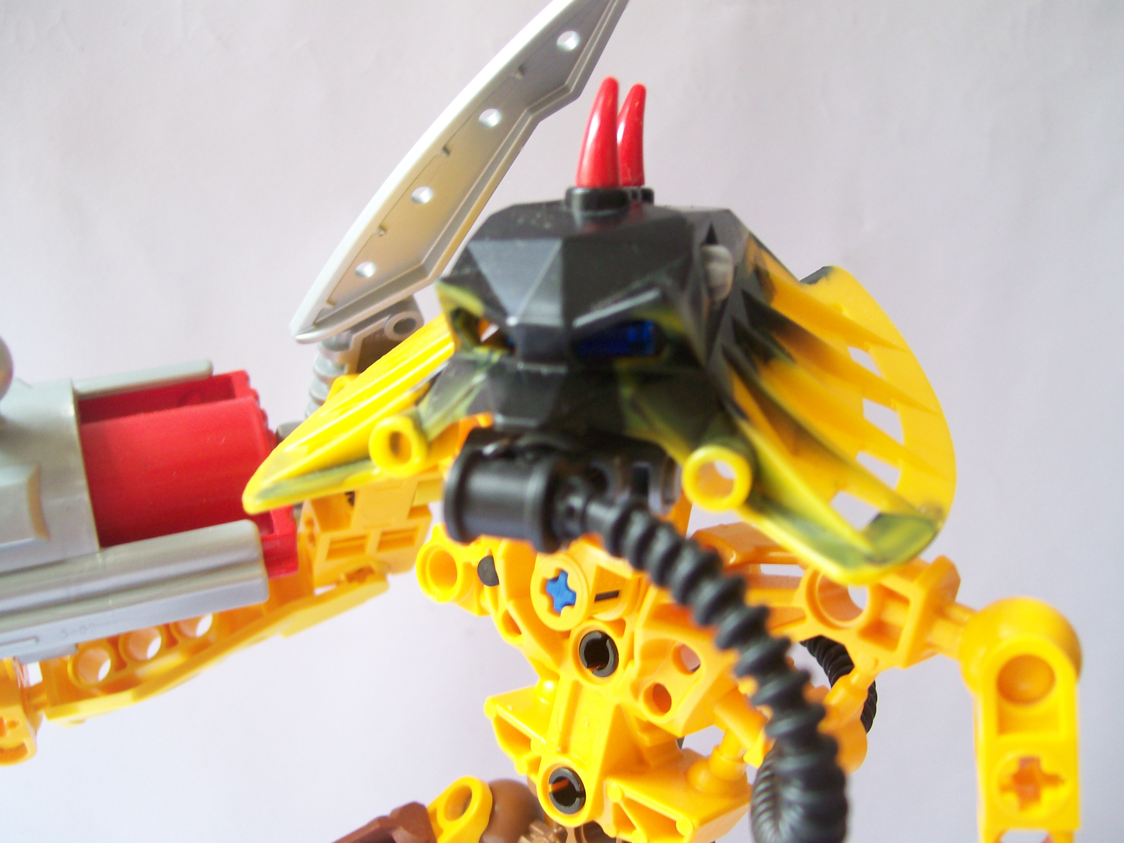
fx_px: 1169
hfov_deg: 51.4
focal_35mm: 36
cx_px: 562
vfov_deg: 39.7
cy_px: 422
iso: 81
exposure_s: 1/32
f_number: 2.7
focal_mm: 6
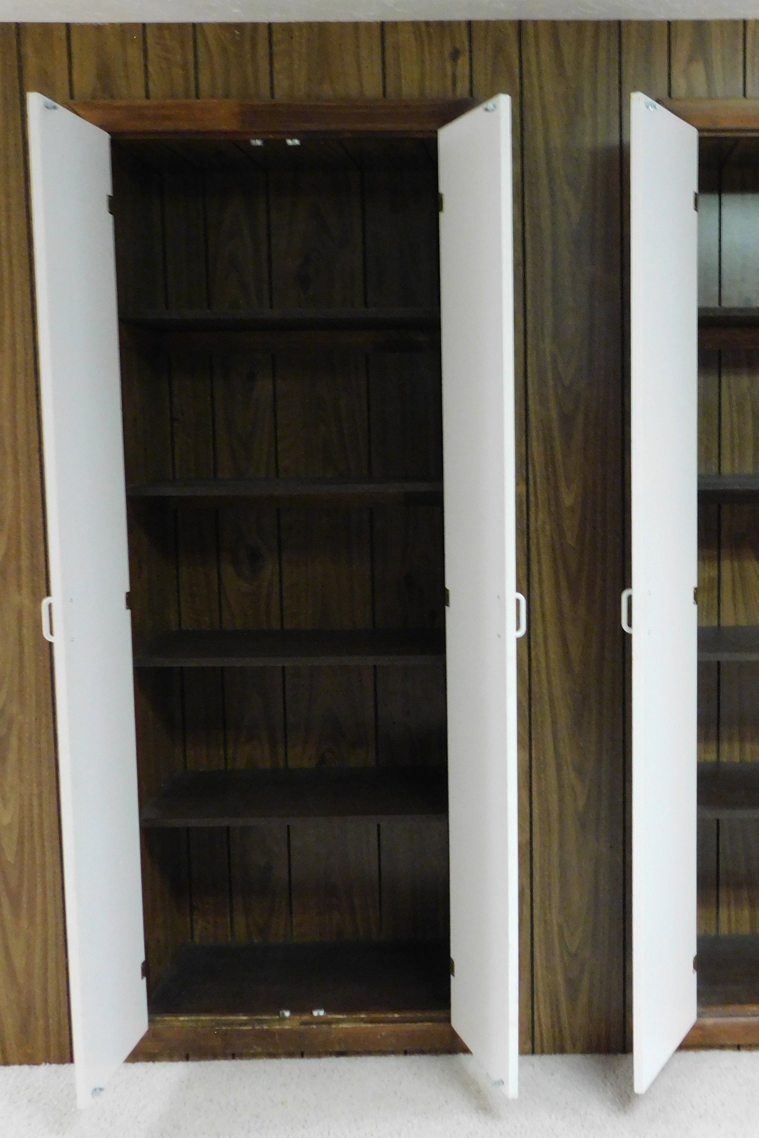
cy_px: 570
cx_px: 583
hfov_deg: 31.2
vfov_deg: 46.4
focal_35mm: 42
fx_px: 1328
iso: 400
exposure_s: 1/8
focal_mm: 5.3
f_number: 3.2
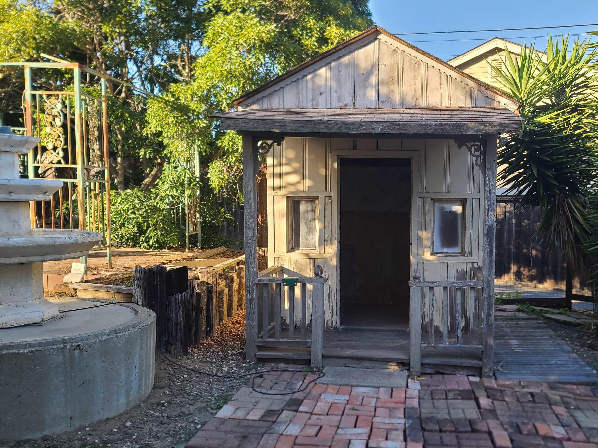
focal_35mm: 32
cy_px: 240
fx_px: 553
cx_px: 377
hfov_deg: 56.1
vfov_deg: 44.1
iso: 16
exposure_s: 1/112
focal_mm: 7
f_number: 1.8
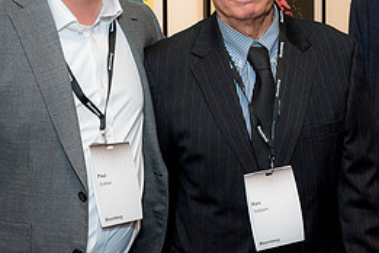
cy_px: 34
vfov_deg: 17.1
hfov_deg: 25.5
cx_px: 255
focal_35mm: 79
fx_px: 832
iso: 800
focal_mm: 35
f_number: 5
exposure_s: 1/125
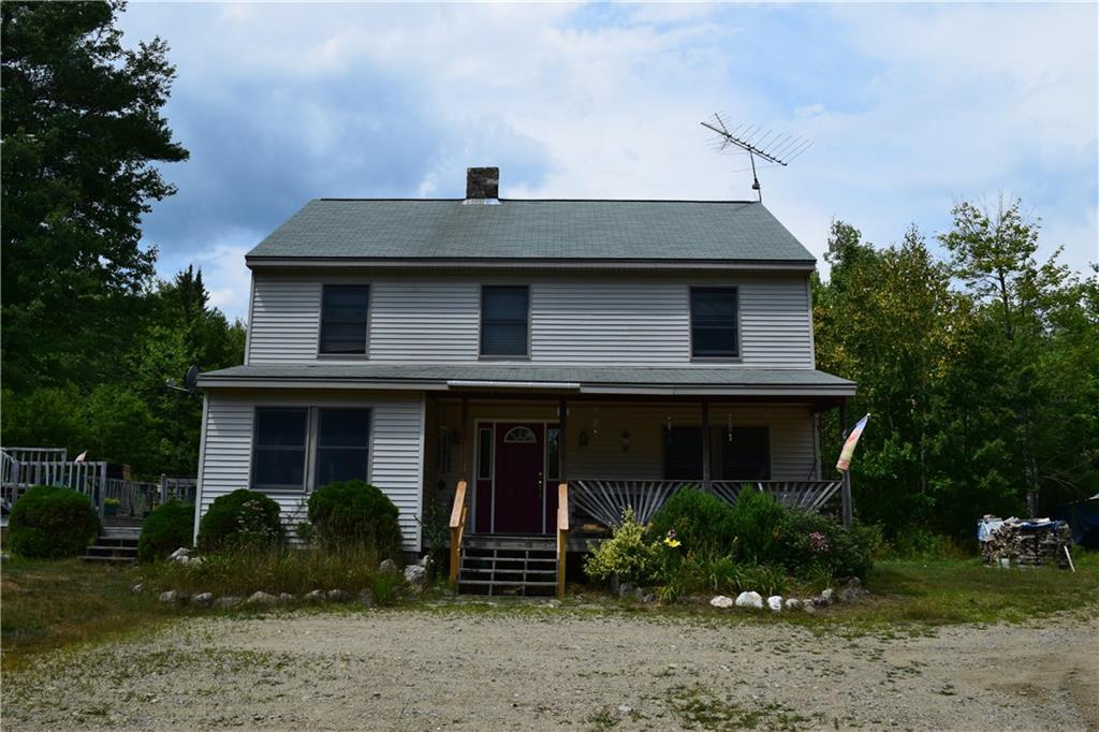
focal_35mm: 30
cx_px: 550
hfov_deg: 61.9
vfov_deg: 43.6
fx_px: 915
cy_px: 366
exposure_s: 1/500
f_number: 11
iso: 400
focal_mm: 20
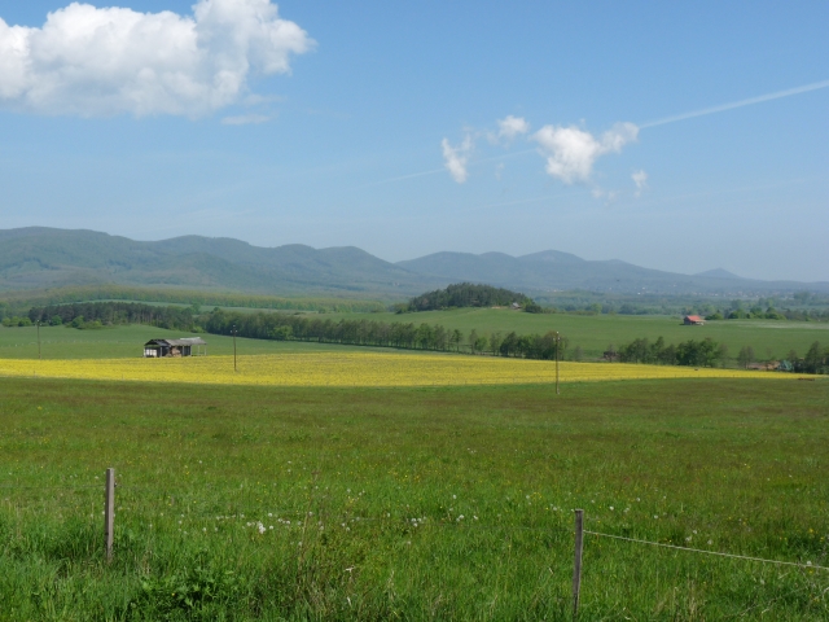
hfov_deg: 42.9
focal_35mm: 44
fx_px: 1054
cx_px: 414
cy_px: 311
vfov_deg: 32.9
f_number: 5.6
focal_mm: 7.8
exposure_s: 1/500
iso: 100
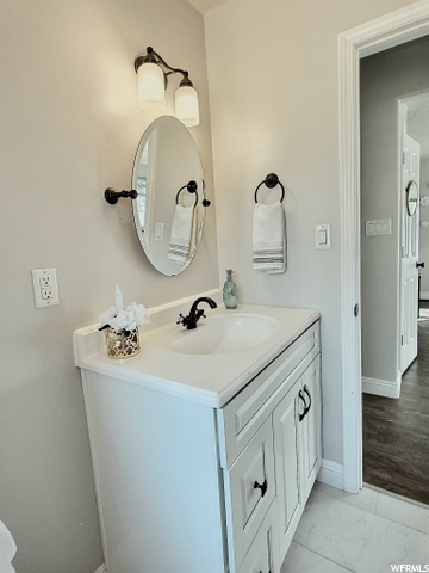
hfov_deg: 89.9
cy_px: 286
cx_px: 214
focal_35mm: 13
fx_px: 215
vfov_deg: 106.2
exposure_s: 1/2
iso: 500
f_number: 2.2
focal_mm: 2.2
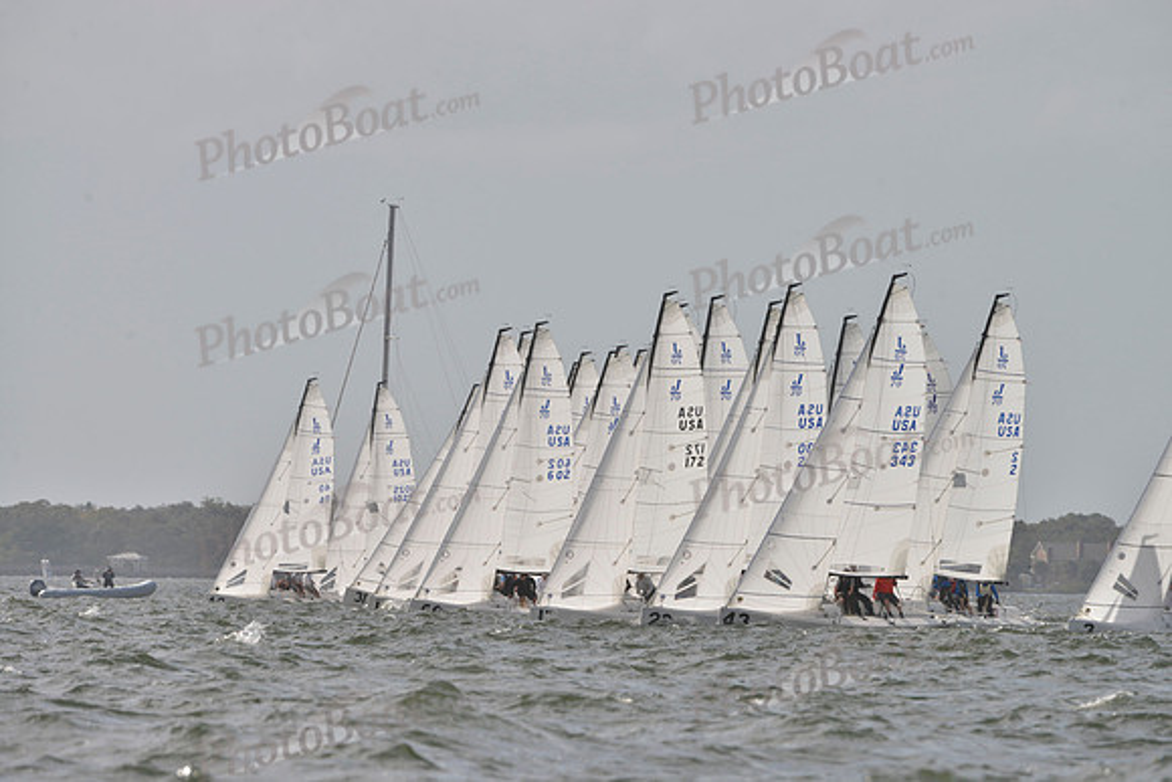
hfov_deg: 5.2
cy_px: 391
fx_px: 13025
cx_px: 586
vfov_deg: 3.4
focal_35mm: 400
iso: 400
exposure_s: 1/1250
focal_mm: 400
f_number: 11
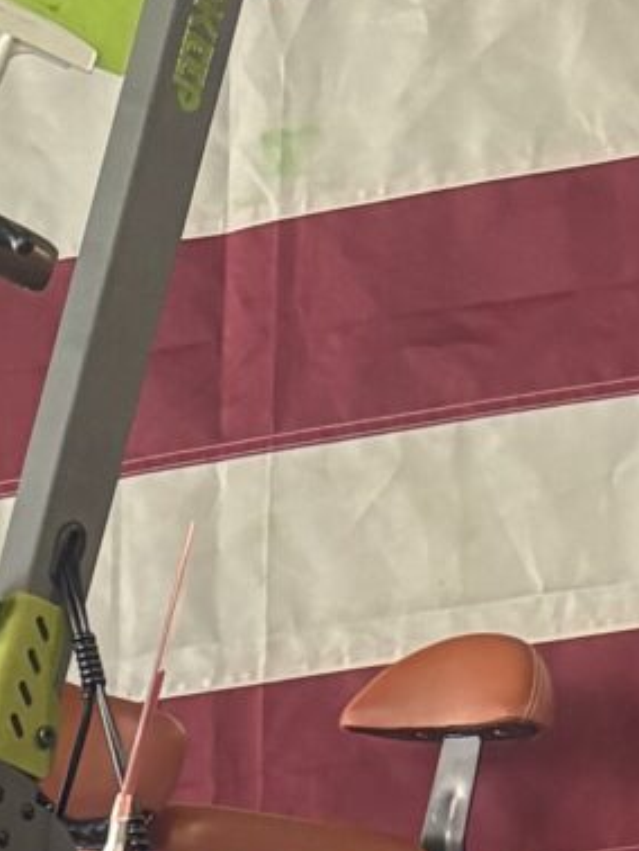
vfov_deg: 8.7
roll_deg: -0.7
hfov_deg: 7.9
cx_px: -832
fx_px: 4327
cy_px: 2794
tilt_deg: -7.5
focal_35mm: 176
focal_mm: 5.96
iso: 160
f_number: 1.6
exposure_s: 1/60
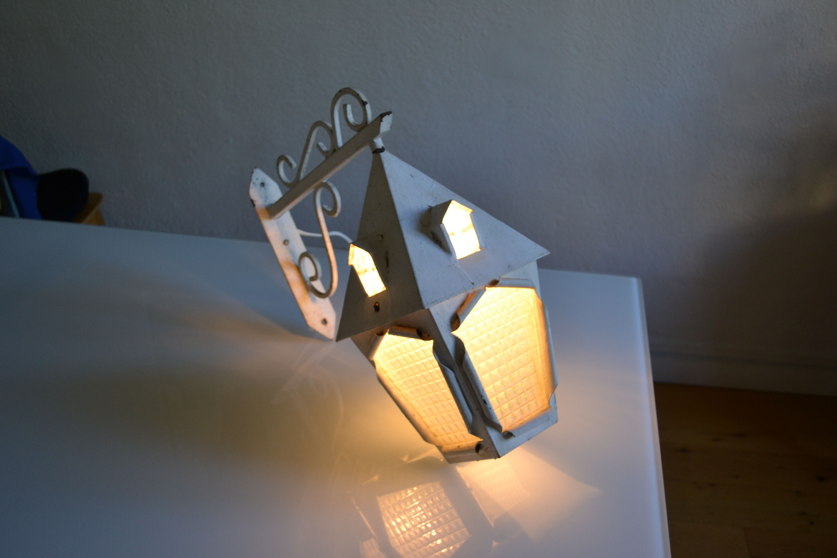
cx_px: 418
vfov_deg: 36.9
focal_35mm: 36
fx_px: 837
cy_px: 279
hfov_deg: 53.1
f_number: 5
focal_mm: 24
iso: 400
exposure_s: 1/80
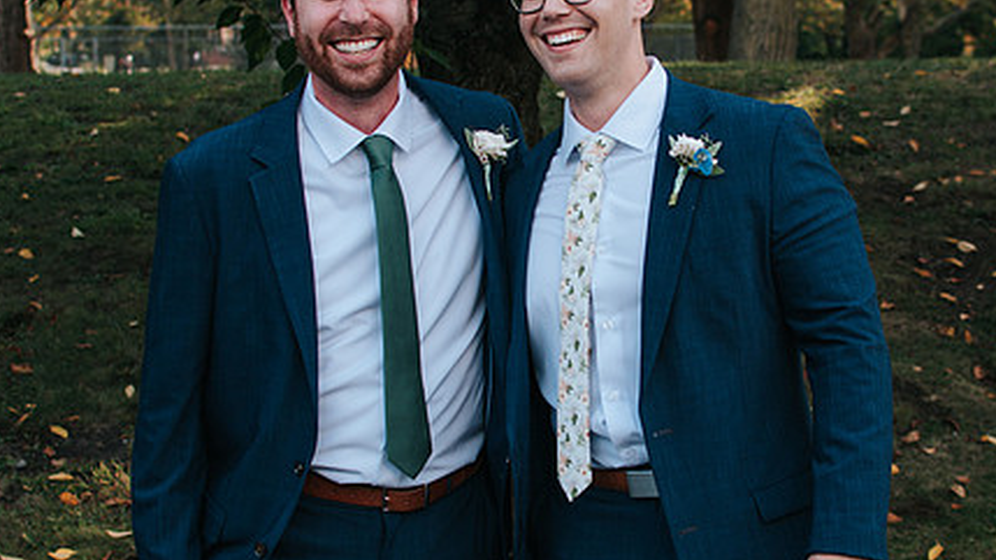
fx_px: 2350
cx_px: 578
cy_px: 269
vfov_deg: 13.6
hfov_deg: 23.9
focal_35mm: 89
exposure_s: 1/250
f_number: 3.5
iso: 100
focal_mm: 35
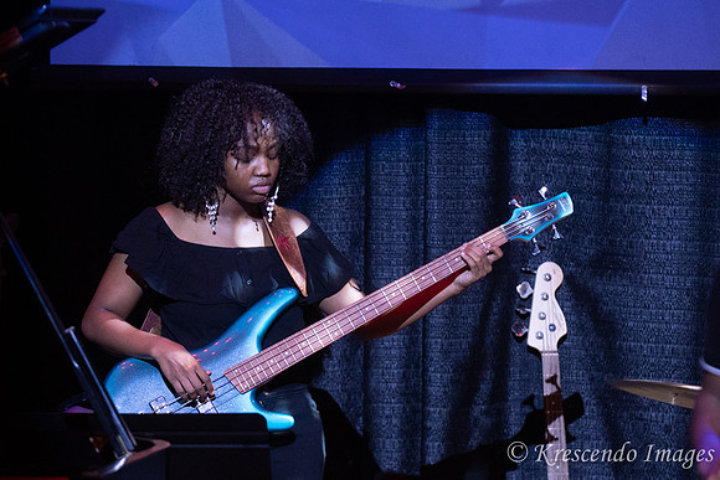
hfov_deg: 9.2
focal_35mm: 224
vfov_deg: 6.1
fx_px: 4472
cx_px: 313
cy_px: 268
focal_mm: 130
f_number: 2.8
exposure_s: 1/200
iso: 3200
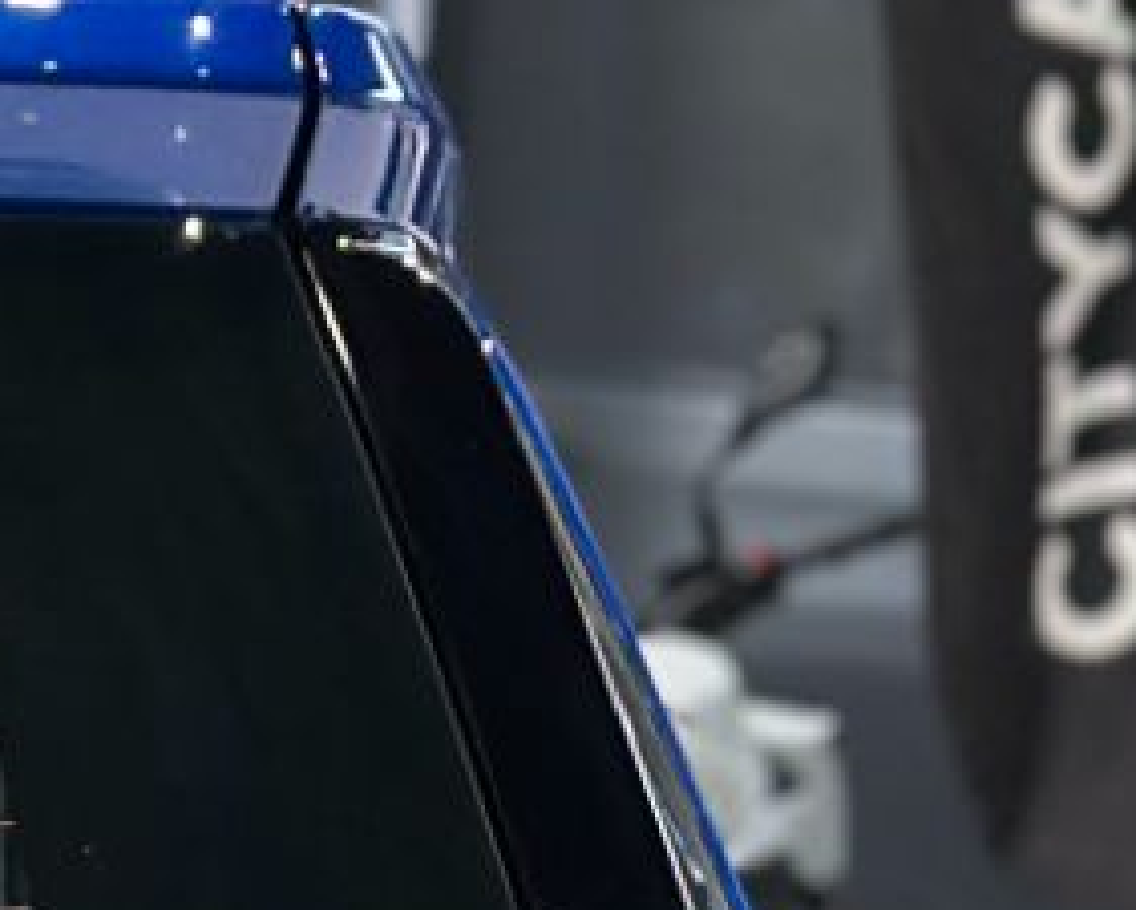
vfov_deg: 4.7
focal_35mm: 320
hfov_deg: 5.8
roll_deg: -0.1
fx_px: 10763
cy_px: 2196
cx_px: -1528
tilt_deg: -10.6
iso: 200
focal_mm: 6.86
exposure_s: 1/60
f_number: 1.78
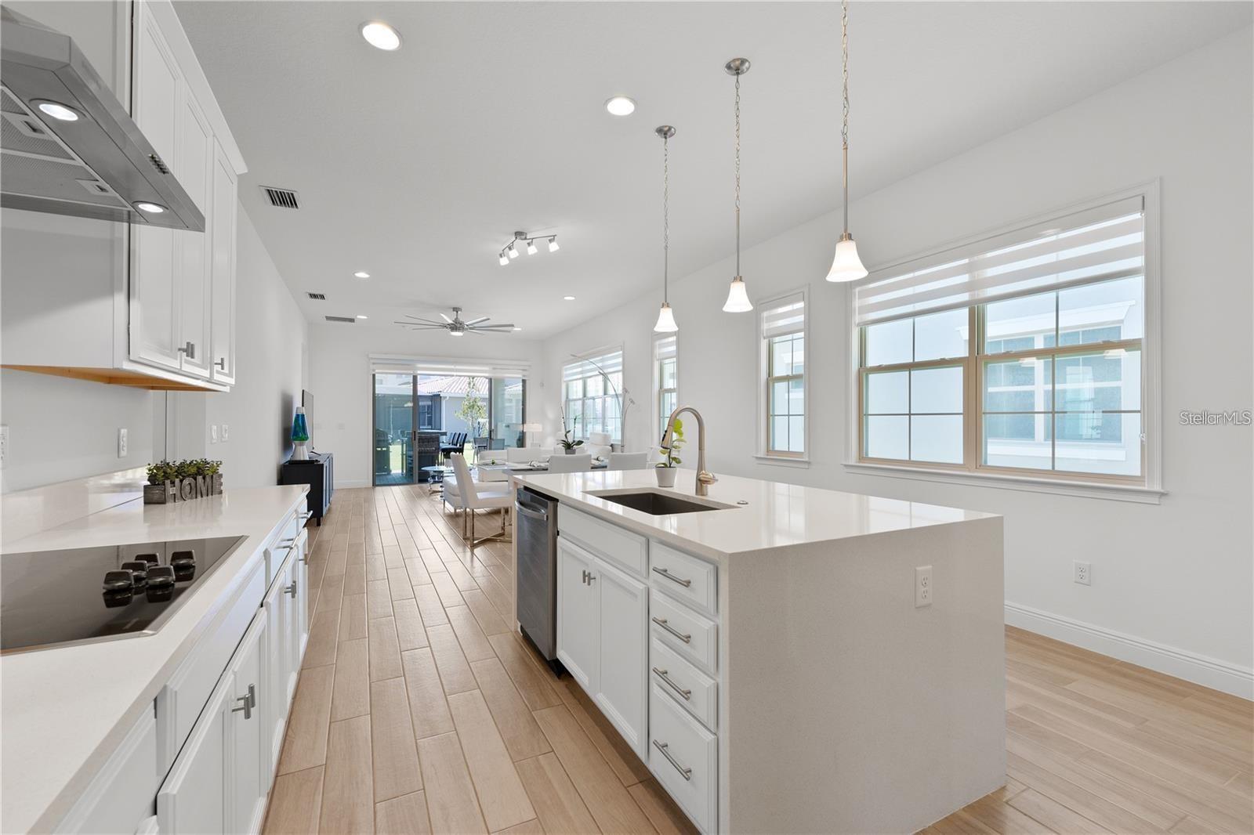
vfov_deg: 81.2
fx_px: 488
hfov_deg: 104.3
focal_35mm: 14
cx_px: 627
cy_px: 418
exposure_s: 1/10
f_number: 8
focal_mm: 14
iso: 320
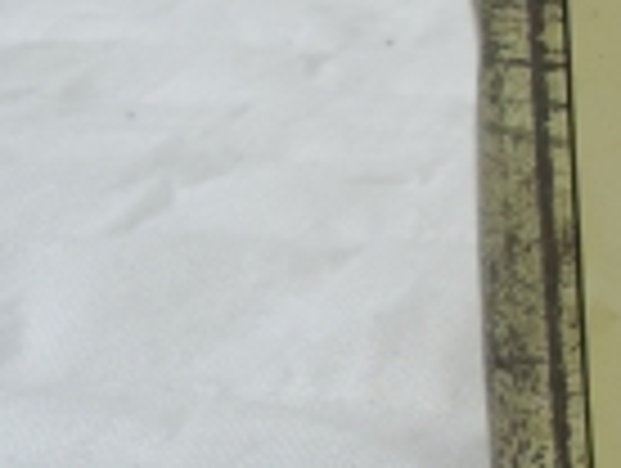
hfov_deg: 15.5
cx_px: 1202
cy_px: -252
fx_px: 1869
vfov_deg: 13.4
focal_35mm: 104
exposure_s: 1/1250
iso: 80
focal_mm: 4.3
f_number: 3
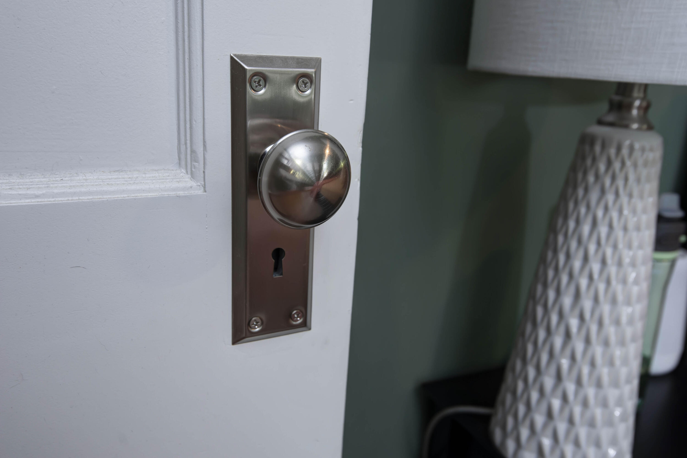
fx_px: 592
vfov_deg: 42.3
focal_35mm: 31
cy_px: 229
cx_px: 344
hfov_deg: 60.3
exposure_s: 1/13
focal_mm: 31
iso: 400
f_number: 6.3
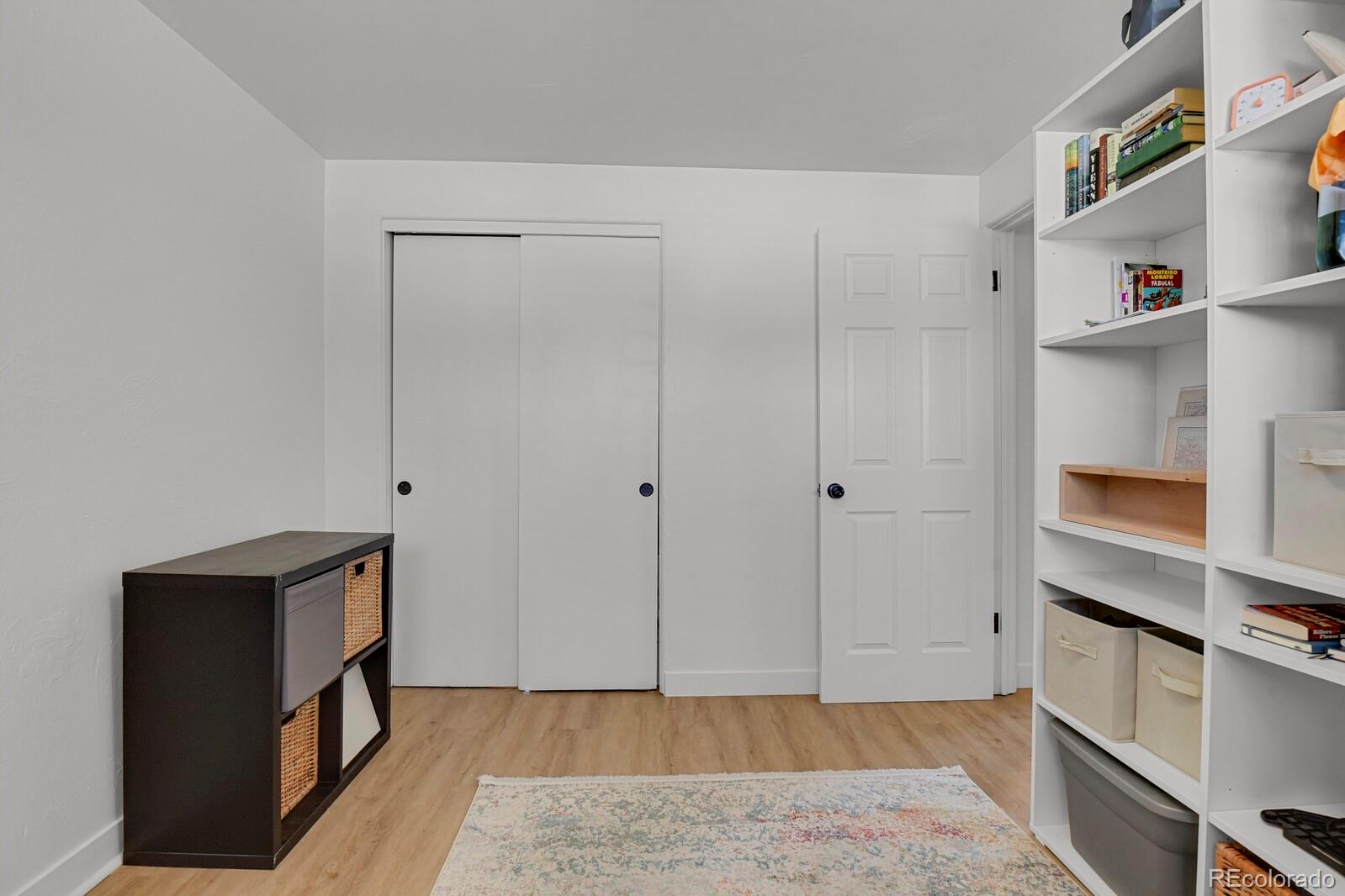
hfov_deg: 93.3
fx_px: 635
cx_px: 672
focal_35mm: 17
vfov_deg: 70.4
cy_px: 448
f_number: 8
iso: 8000
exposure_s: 1/20
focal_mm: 17
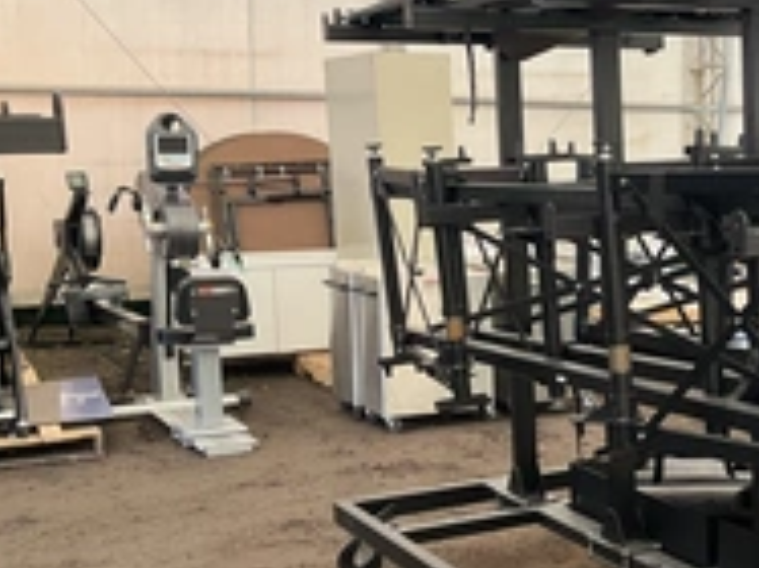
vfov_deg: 23.5
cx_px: 727
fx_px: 1359
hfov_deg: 29.5
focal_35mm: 62
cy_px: 373
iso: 25
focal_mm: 3
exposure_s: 1/122
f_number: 1.8
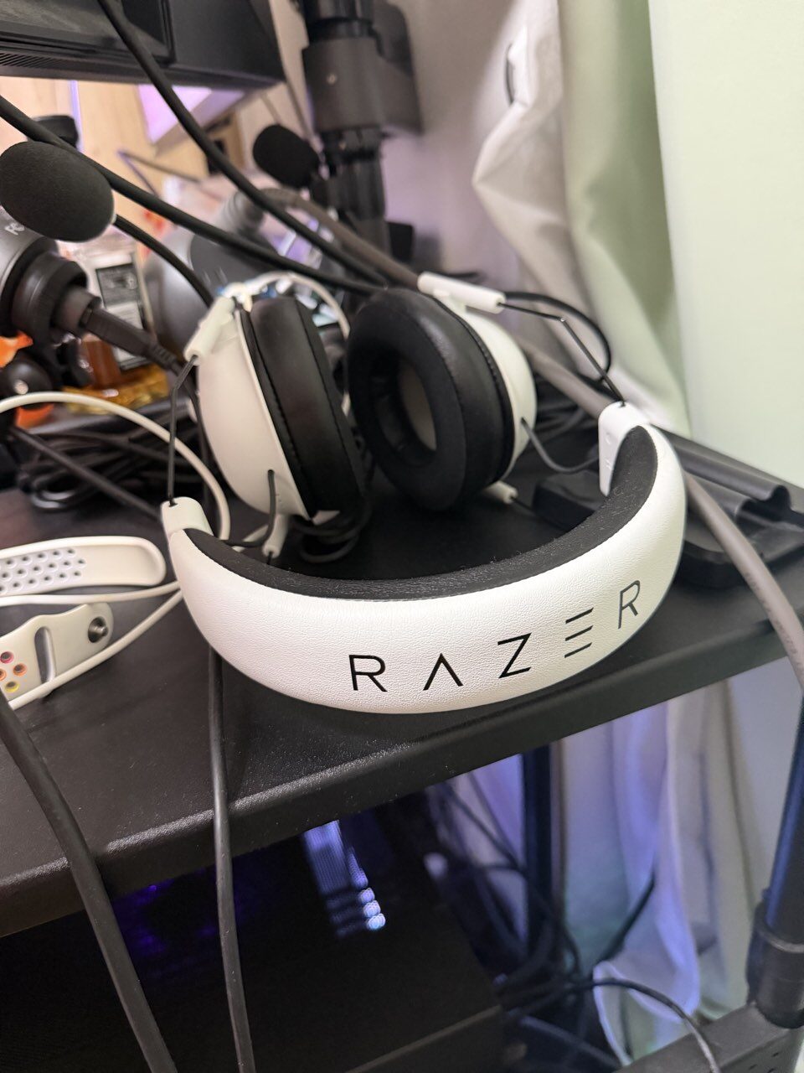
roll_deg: +7.9
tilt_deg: -25.7
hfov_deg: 56.8
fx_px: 743
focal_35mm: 24
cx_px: 402
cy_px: 536
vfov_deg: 71.6
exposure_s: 1/60
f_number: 1.78
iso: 640
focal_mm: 6.76
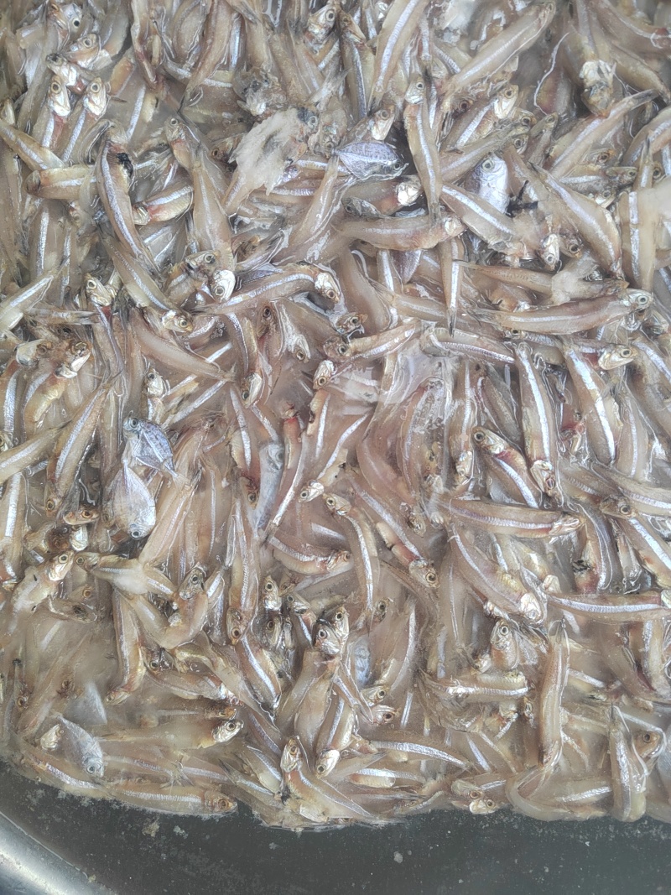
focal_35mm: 23
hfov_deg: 58.9
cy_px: 448
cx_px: 336
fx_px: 595
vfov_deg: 73.9
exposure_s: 1/100
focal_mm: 5.52
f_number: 1.9
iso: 844
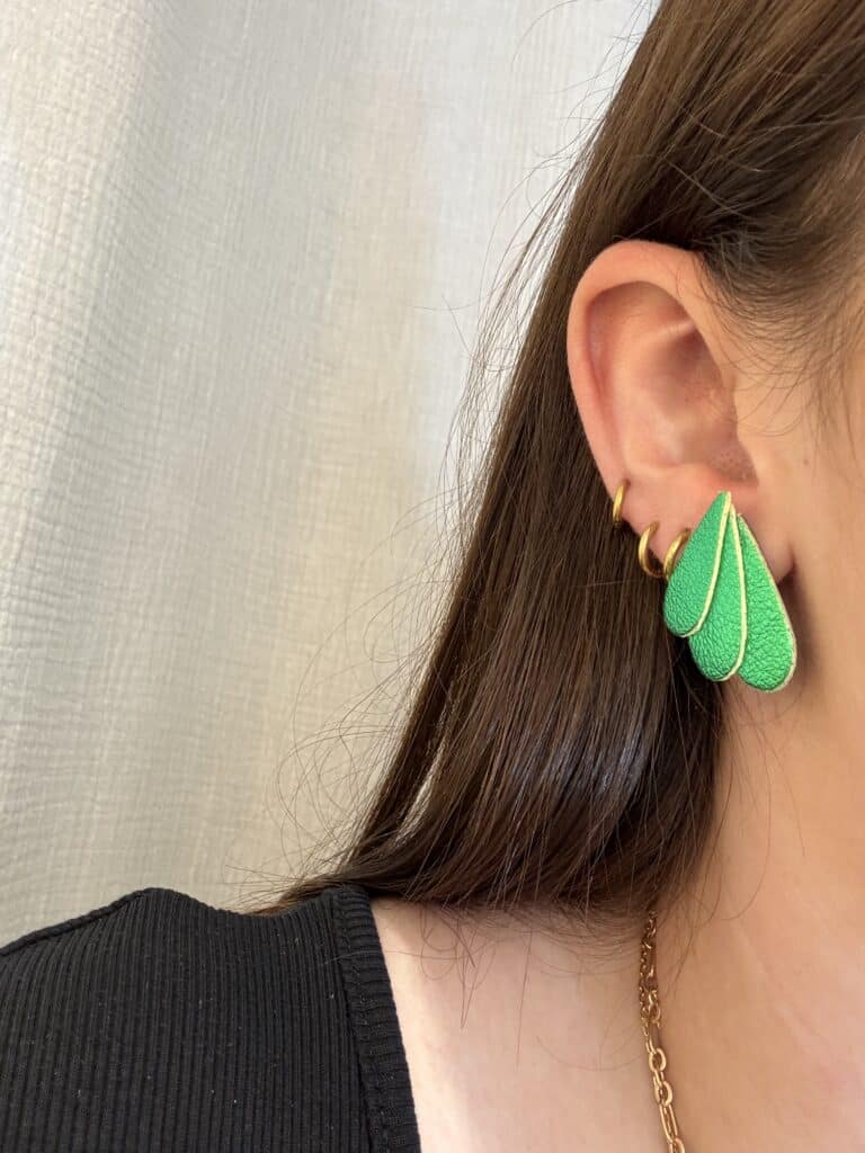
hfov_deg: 46.8
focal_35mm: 30
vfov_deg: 60.0
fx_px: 1000
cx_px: 432
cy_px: 576
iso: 125
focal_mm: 2.69
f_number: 1.9
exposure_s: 1/50
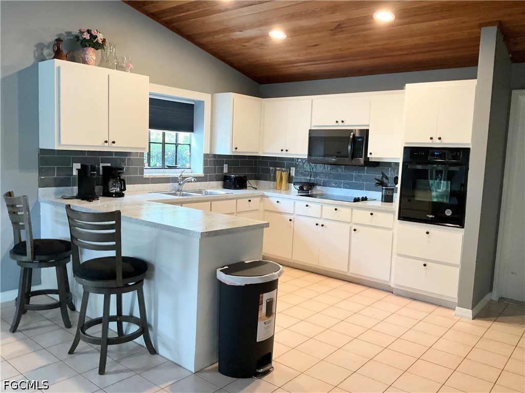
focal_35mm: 29
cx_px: 262
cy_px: 196
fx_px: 440
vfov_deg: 48.2
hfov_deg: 61.7
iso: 125
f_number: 1.8
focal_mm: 3
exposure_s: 1/60
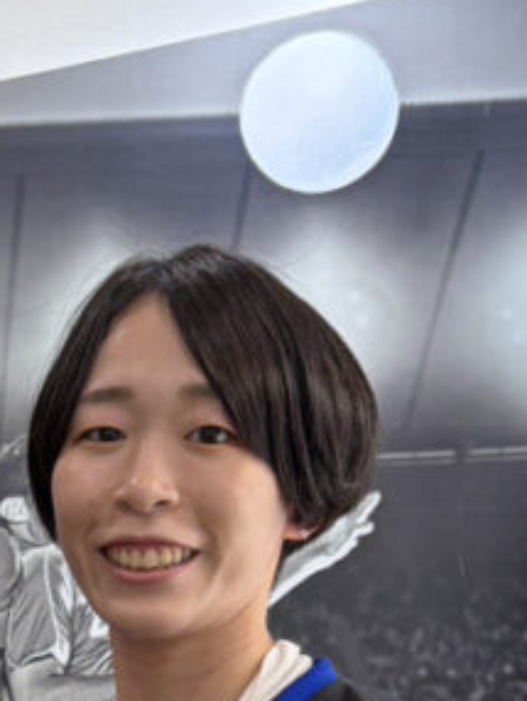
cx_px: -191
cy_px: 929
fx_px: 1885
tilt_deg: -3.0
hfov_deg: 15.1
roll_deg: +1.0
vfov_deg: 19.3
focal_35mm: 93
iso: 80
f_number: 1.6
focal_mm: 5.96
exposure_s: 1/50
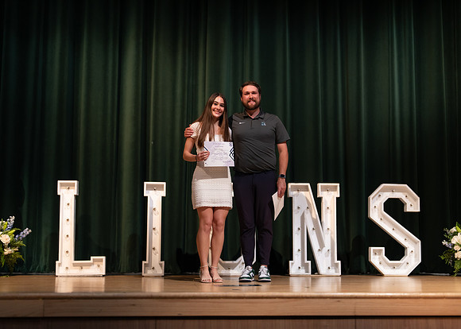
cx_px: 242
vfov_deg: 26.6
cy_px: 165
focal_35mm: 53
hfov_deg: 36.7
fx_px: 696
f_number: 1.2
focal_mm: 50
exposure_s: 1/320
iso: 500
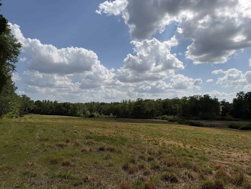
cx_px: 126
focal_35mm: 24
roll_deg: +0.8
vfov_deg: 56.8
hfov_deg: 71.6
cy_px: 94
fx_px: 174
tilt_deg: +5.6
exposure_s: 1/14286
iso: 80
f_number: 1.78
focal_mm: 6.76
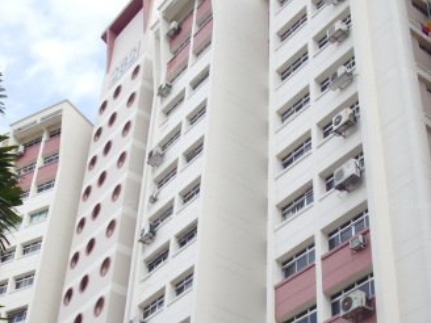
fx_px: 772
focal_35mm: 62
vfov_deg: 23.6
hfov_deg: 31.2
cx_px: 223
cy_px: 206
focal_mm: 6.2
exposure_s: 1/125
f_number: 5.6
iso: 80
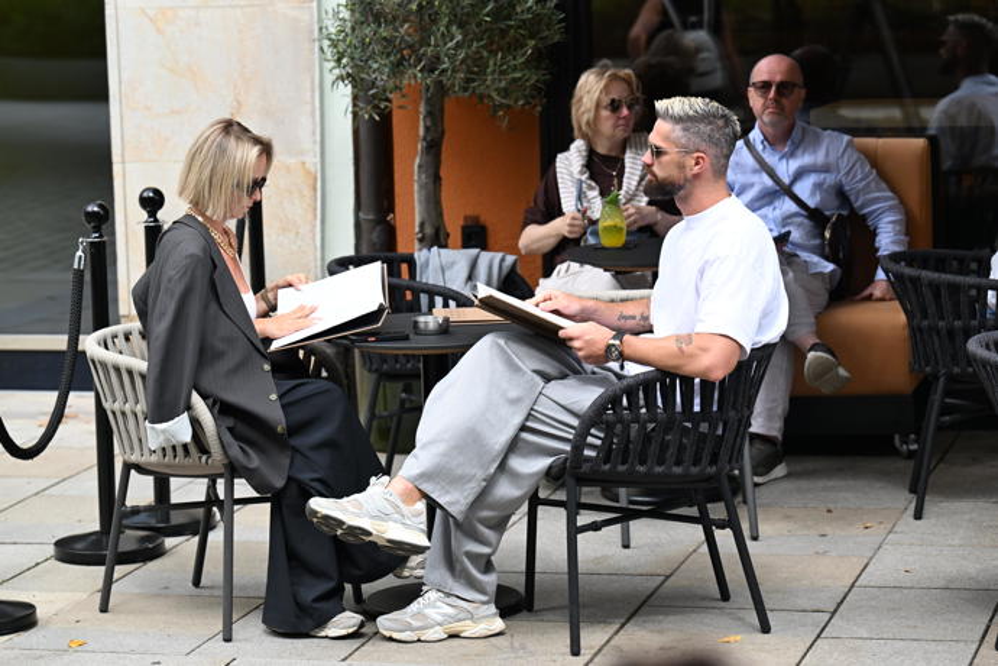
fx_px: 3326
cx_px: 499
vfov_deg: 11.4
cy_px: 333
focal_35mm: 120
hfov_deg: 17.1
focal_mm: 120
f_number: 4.5
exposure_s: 1/1600
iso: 1000
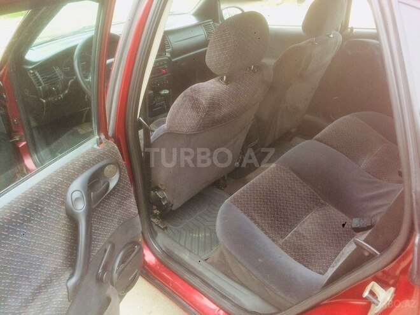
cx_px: 210
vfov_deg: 48.2
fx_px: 352
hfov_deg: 61.7
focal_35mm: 29
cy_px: 158
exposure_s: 1/33
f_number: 2.2
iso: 64
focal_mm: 4.15
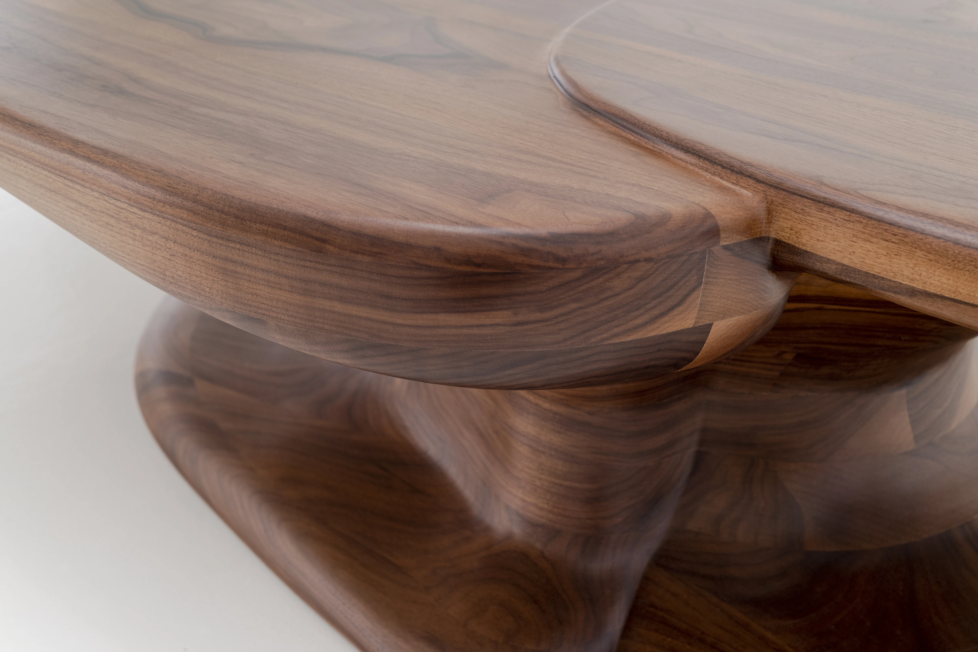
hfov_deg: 39.6
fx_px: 1359
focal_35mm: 50
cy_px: 326
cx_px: 489
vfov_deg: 27.0
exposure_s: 1/100
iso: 320
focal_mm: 50
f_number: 7.1
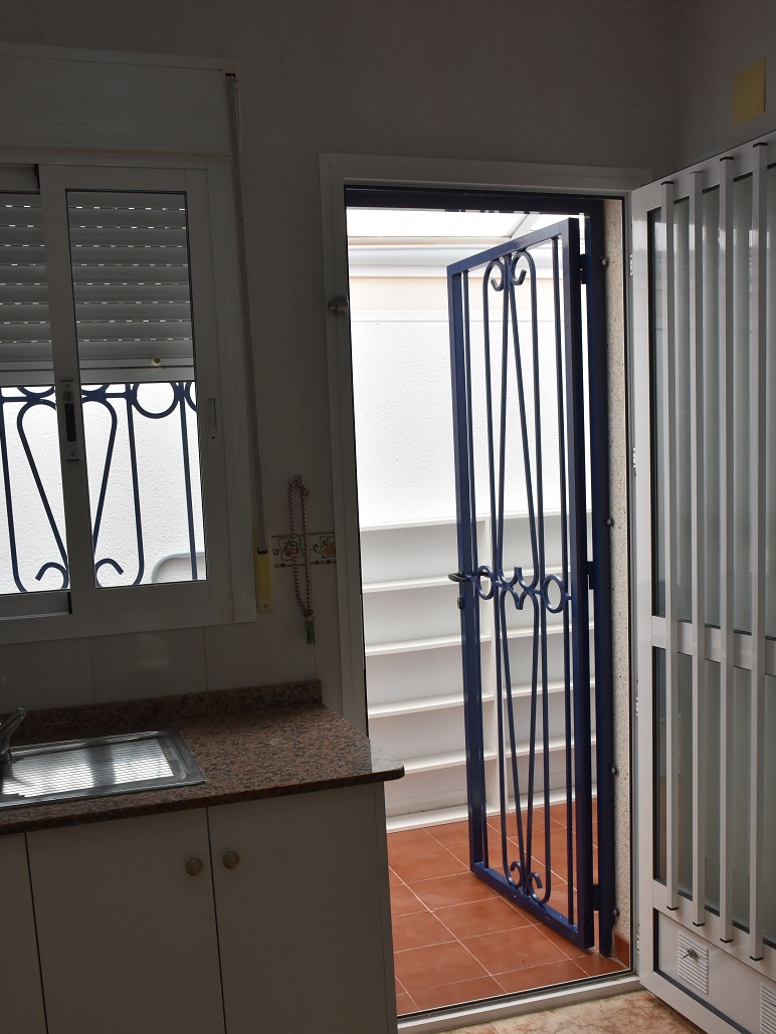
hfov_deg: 38.7
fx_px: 1106
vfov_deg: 50.0
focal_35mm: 37
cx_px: 384
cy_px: 596
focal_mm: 22
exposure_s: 1/500
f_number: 8
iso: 720
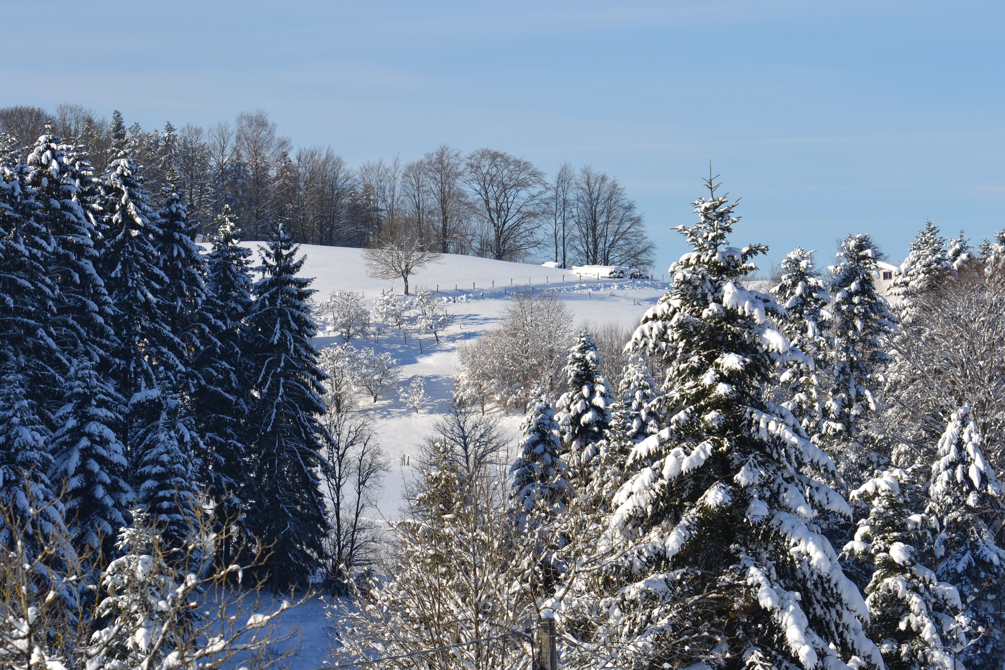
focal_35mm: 202
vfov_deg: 6.8
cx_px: 502
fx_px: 5653
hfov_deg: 10.2
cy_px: 335
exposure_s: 1/400
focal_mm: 135
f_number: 7.1
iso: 100
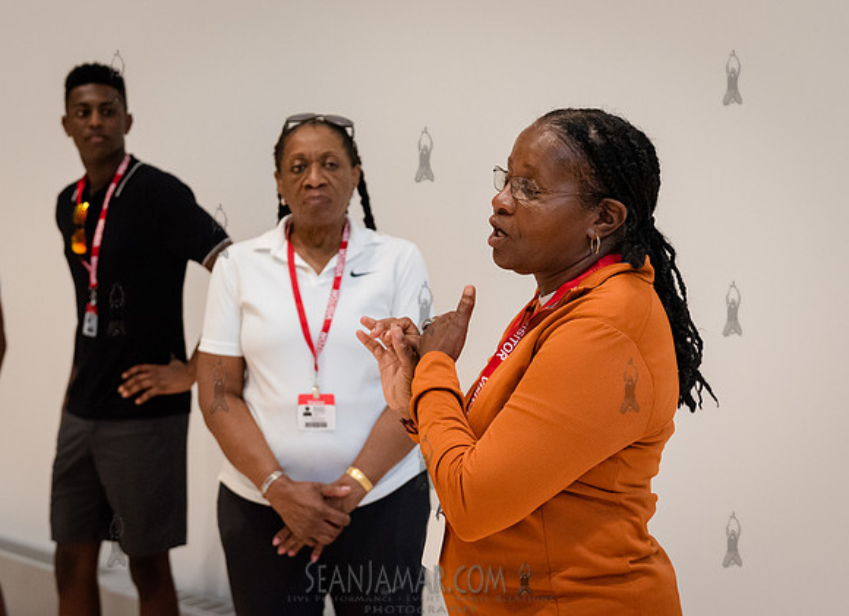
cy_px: 278
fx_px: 1576
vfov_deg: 22.1
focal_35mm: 65
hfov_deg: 30.2
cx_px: 443
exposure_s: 1/400
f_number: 4
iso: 5000
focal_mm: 56
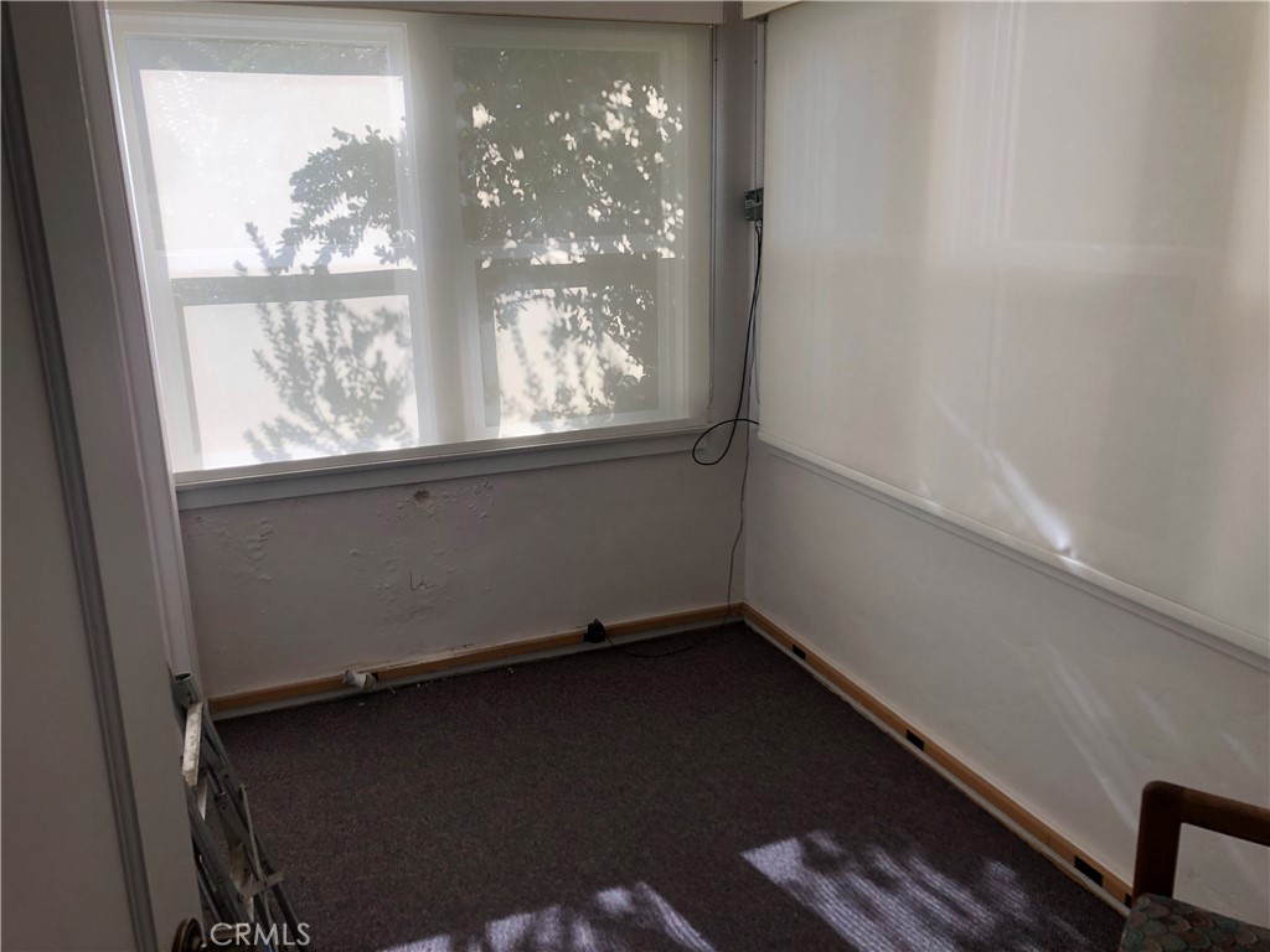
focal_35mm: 28
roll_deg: +2.0
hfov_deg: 63.4
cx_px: 635
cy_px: 476
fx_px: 1027
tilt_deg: -14.3
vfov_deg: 49.7
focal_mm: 4
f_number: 1.8
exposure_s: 1/191
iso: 20
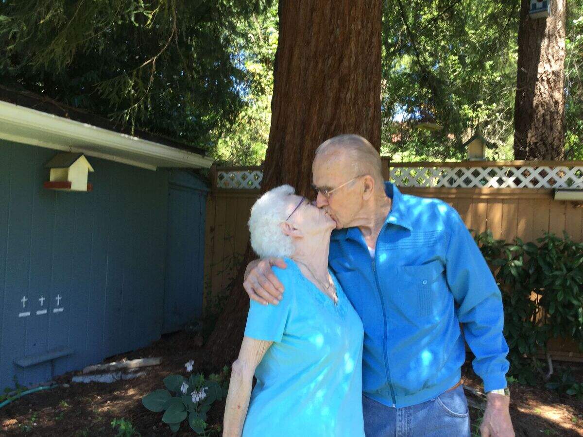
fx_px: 522
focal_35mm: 31
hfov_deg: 58.4
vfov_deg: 45.4
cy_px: 218
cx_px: 292
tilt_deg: -1.9
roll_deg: -2.3
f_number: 2.4
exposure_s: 1/120
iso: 40
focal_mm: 3.3
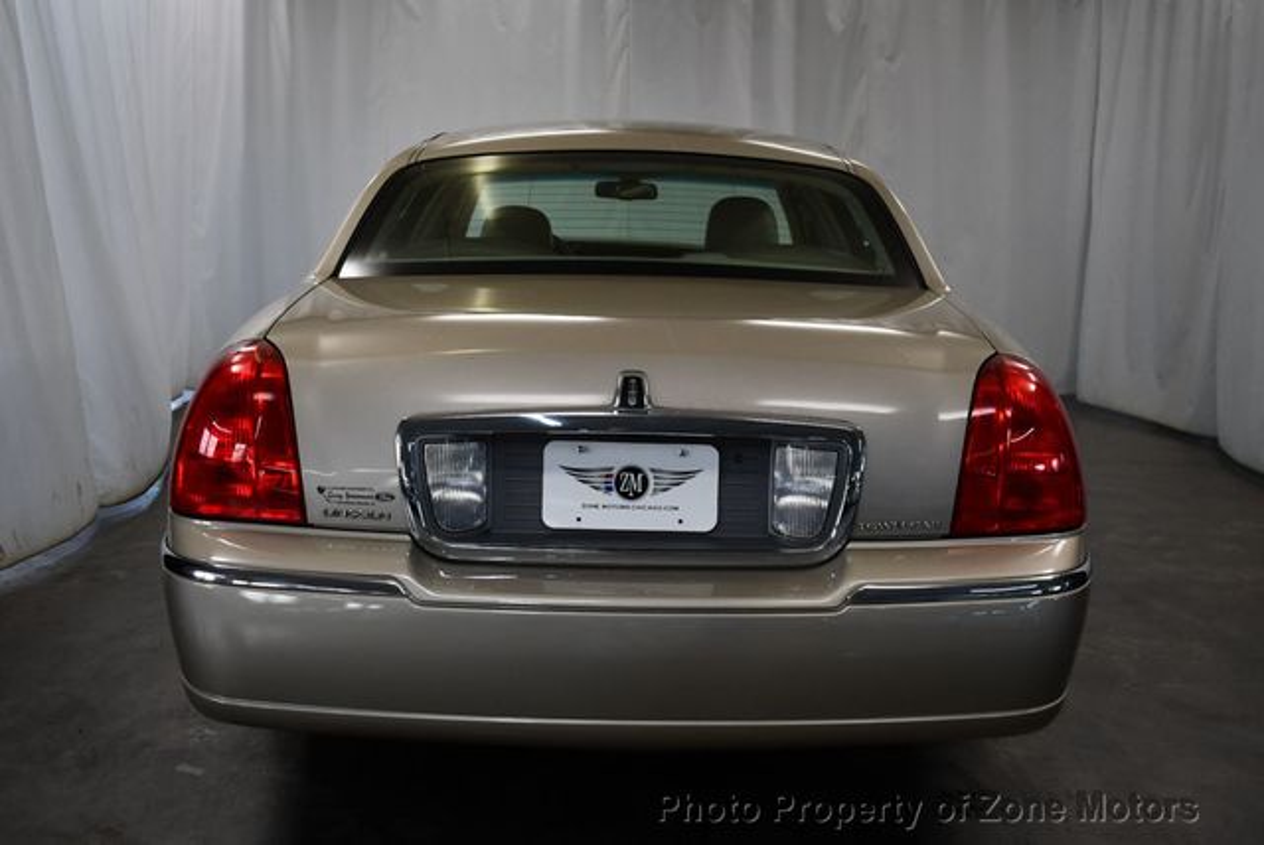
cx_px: 632
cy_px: 422
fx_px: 1265
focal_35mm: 36
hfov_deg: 53.1
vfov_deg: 36.9
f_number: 3.5
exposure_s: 1/250
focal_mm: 18
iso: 500
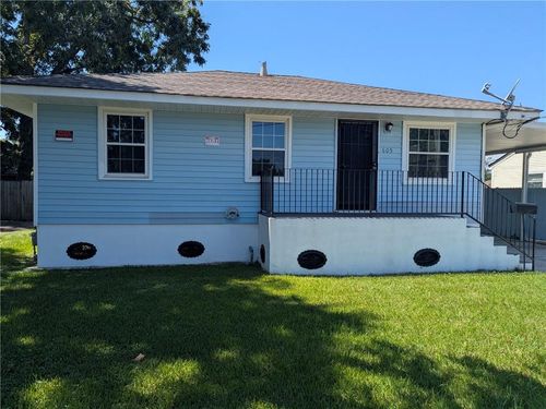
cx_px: 273
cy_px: 204
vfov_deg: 56.8
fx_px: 379
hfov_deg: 71.6
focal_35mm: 24
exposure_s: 1/1664
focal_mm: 6.81
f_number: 1.85
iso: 47
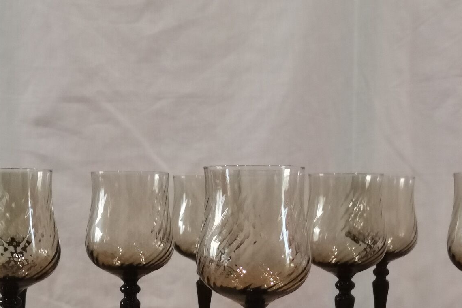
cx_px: 208
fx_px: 937
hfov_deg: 27.7
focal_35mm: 73
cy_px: 285
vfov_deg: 18.3
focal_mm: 6.71
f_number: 1.9
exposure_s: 1/100
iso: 160
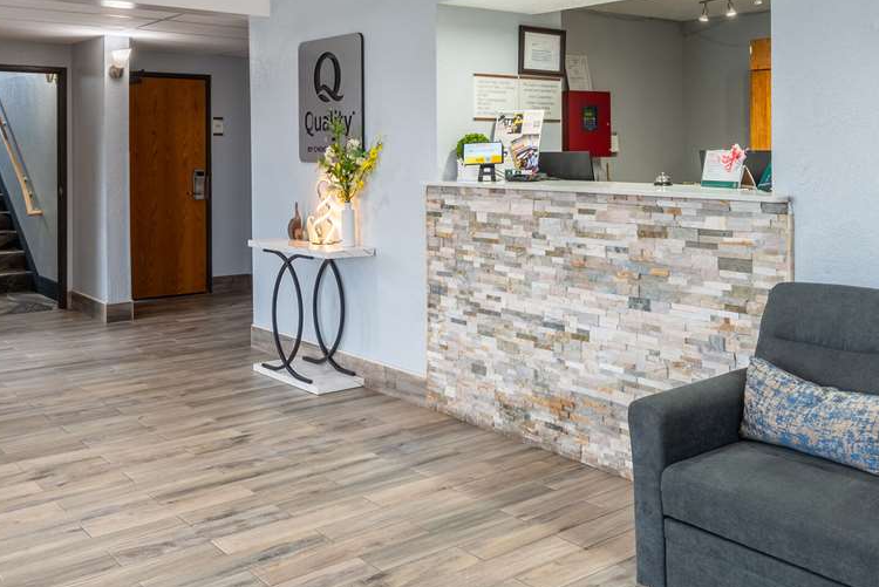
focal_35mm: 32
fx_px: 782
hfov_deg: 55.3
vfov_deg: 41.0
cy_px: 243
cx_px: 680
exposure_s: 1/15
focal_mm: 16
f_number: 9
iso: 100
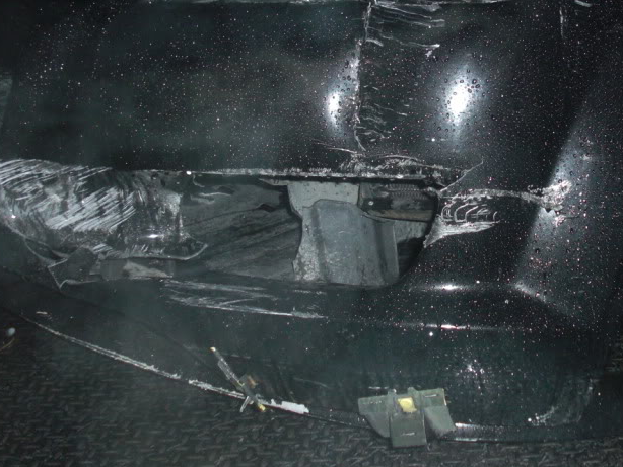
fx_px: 1080
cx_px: 409
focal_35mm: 60
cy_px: 153
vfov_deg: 24.3
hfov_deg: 31.9
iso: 200
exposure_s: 1/60
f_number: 2.8
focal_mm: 6.3
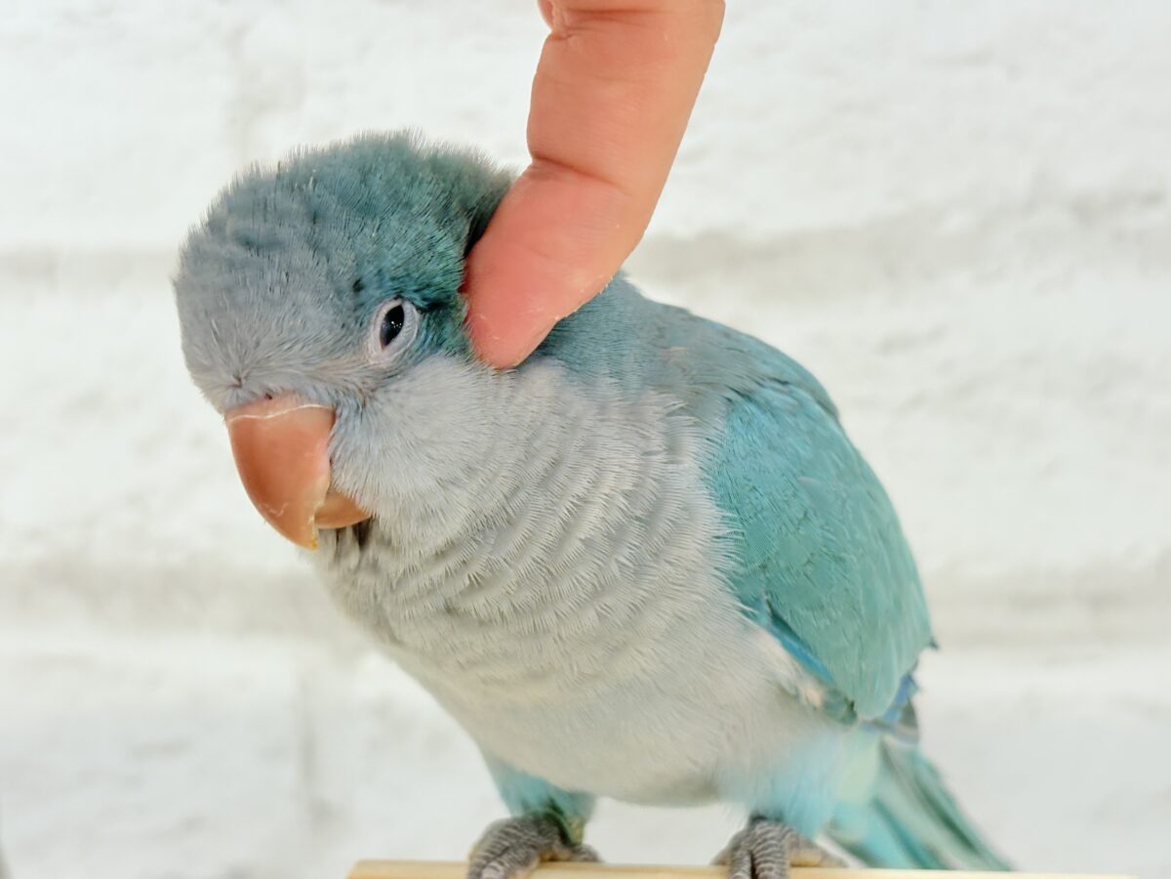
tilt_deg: -3.6
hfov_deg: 36.8
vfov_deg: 28.0
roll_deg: +2.3
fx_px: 1759
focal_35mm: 52
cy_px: 440
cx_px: 586
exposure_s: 1/100
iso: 100
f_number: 1.6
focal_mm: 5.96
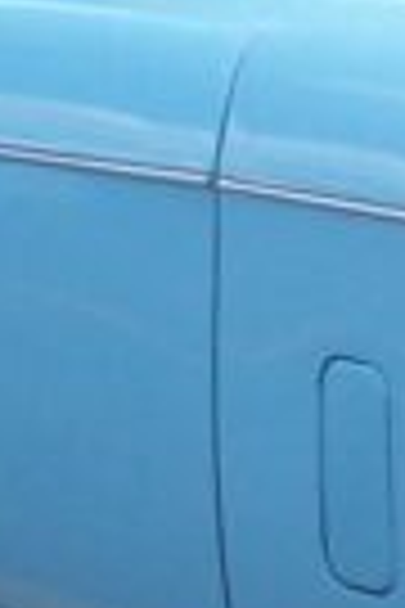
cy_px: 383
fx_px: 4522
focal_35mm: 268
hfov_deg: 5.0
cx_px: 850
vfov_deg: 7.7
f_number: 5.6
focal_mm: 5.6
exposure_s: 1/180
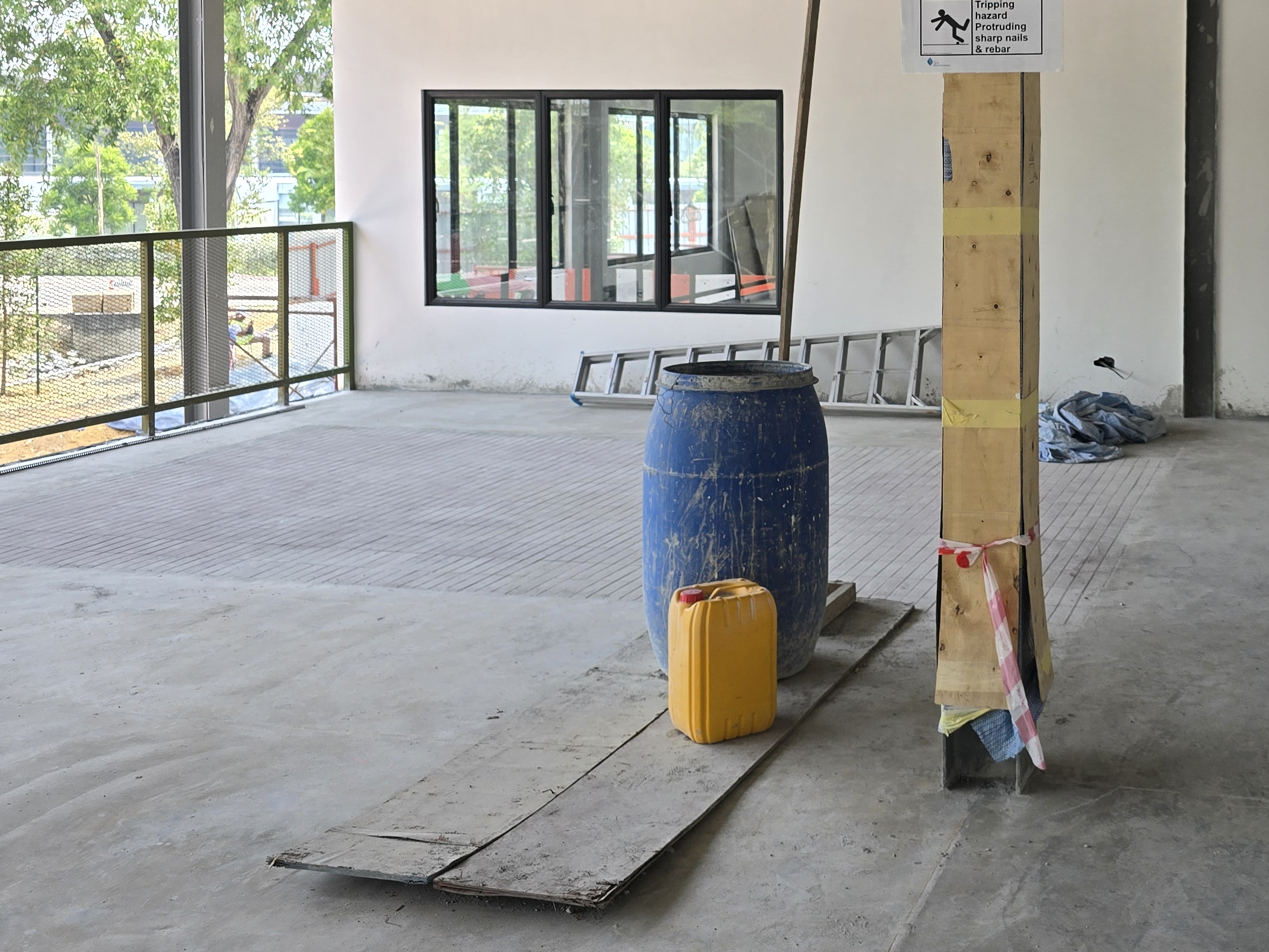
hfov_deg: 41.7
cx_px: 1038
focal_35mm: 43
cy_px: 225
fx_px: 1576
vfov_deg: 32.9
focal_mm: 6.3
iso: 32
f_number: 1.7
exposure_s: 1/180
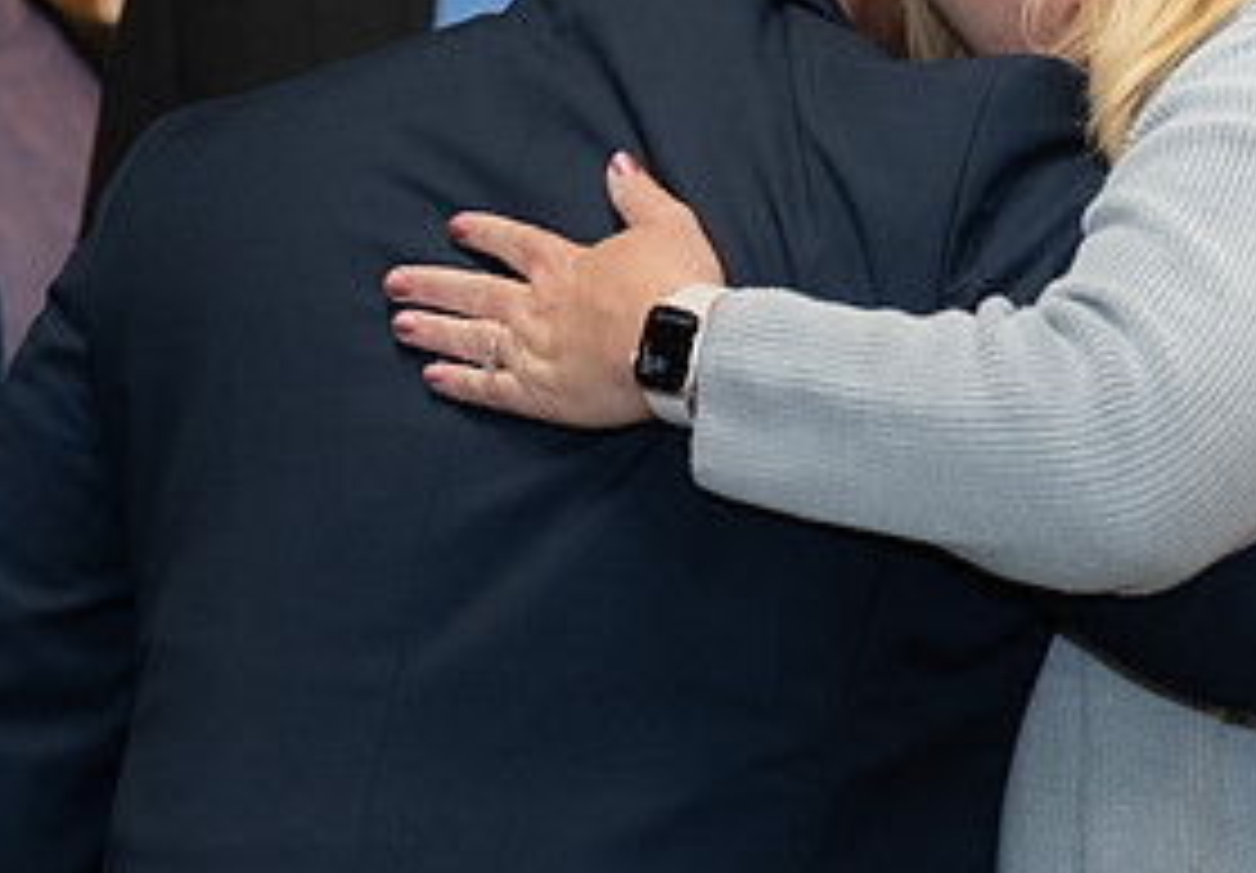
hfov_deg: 7.1
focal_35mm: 288
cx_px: 814
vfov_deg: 4.9
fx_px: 10182
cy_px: 263
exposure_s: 1/160
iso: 1800
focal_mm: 100
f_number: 4
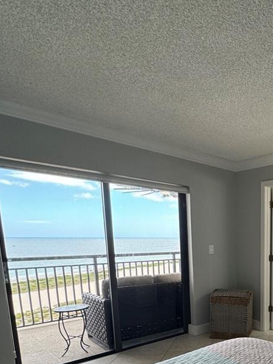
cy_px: 286
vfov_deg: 59.0
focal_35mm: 28
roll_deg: +0.8
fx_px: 294
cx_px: 268
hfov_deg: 43.3
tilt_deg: -9.8
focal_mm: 2.22
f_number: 2.2
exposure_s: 1/120
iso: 125
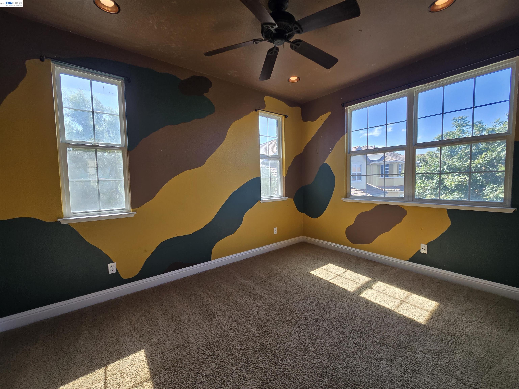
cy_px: 194
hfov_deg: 106.2
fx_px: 195
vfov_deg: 89.9
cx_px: 260
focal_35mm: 13
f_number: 2.2
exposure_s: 1/150
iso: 50
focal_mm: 2.2
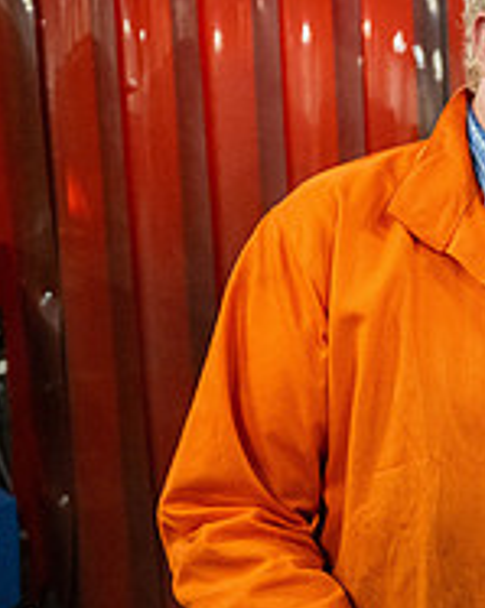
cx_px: 778
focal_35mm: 70
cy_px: 363
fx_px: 1259
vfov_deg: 27.1
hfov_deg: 18.6
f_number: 2.8
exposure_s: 1/640
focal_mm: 24
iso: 2500
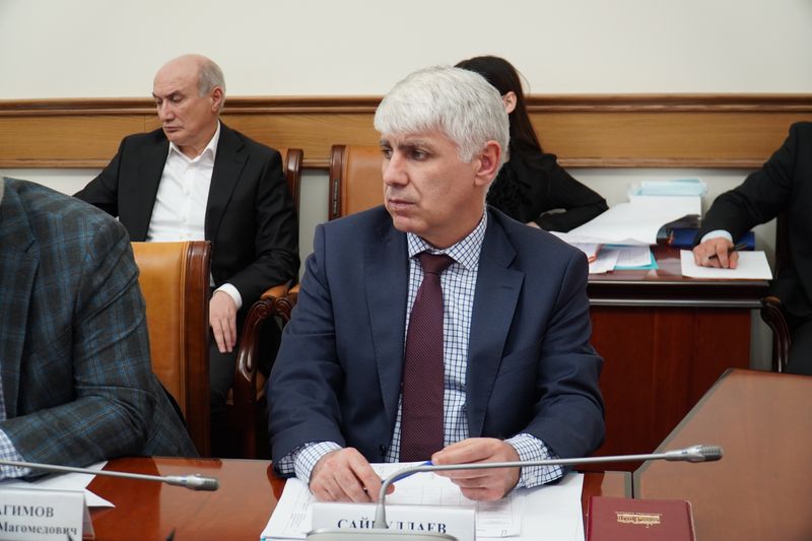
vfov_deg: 24.4
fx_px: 1251
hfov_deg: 35.9
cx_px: 406
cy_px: 270
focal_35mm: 56
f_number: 4
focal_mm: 37
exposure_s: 1/60
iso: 800
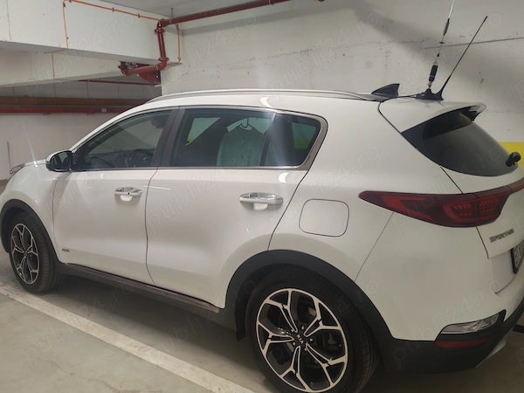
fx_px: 454
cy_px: 196
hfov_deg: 60.0
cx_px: 262
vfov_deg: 46.8
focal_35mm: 30
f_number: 1.9
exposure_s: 1/50
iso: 800
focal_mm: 6.12
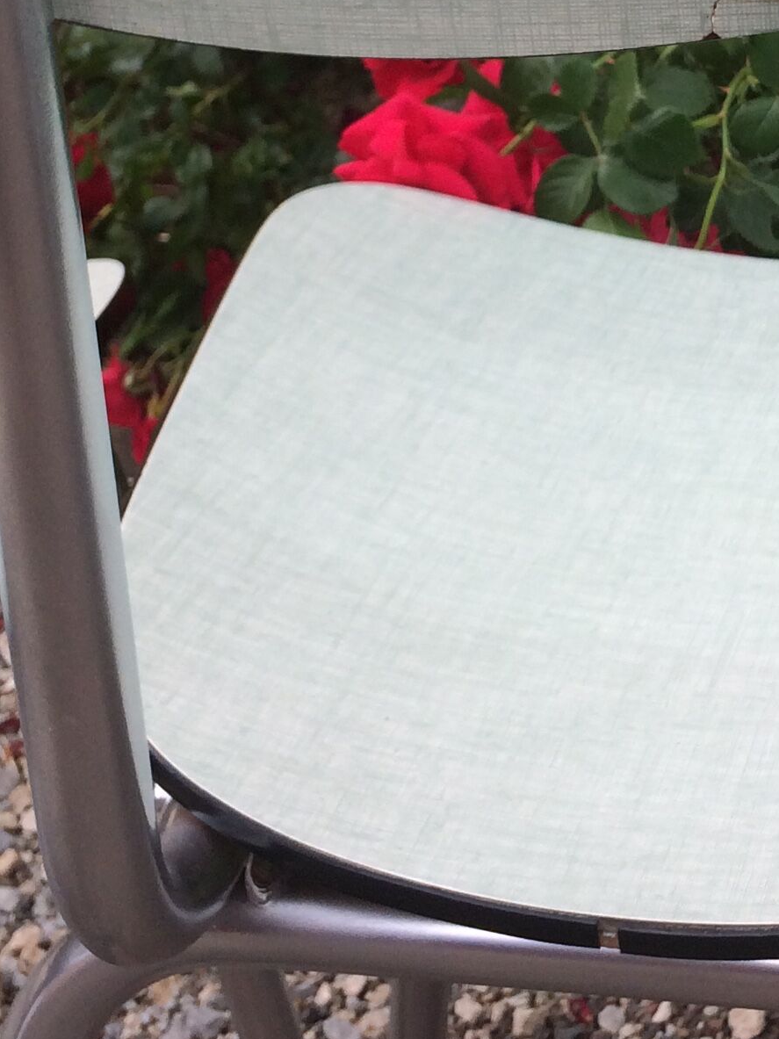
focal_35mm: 80
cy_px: 187
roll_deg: -3.0
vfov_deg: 24.0
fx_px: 2401
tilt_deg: -20.9
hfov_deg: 18.1
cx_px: 737
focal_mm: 4.15
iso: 32
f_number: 2.2
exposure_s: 1/500
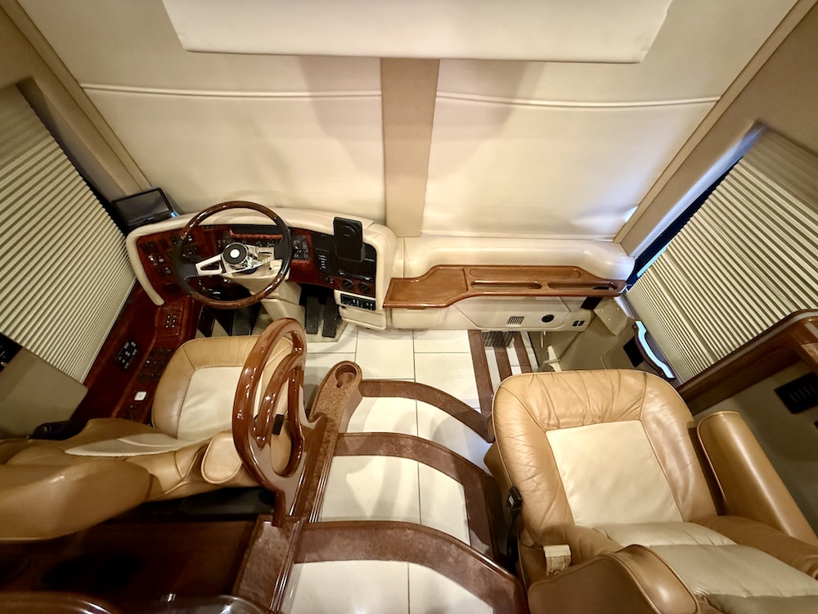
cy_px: 307
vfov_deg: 85.7
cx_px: 409
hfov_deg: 102.1
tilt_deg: -50.9
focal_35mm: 14
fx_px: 331
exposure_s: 1/40
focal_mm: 2.22
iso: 1250
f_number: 2.2
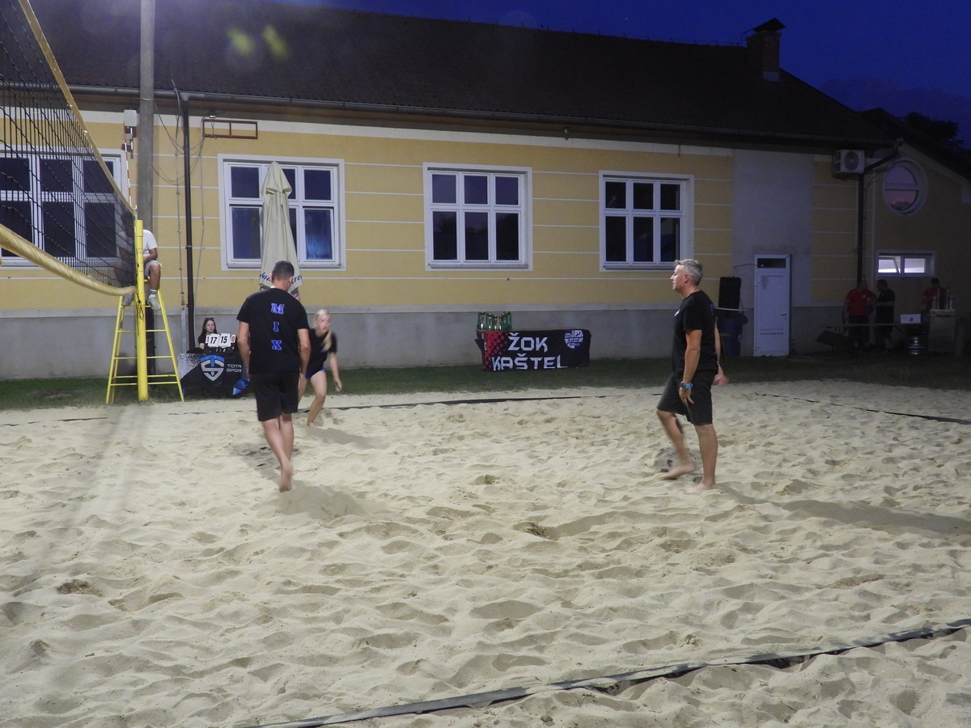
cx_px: 486
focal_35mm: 30
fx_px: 842
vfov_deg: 46.8
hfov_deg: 60.0
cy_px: 364
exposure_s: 1/20
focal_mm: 5.4
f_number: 3.2
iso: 400
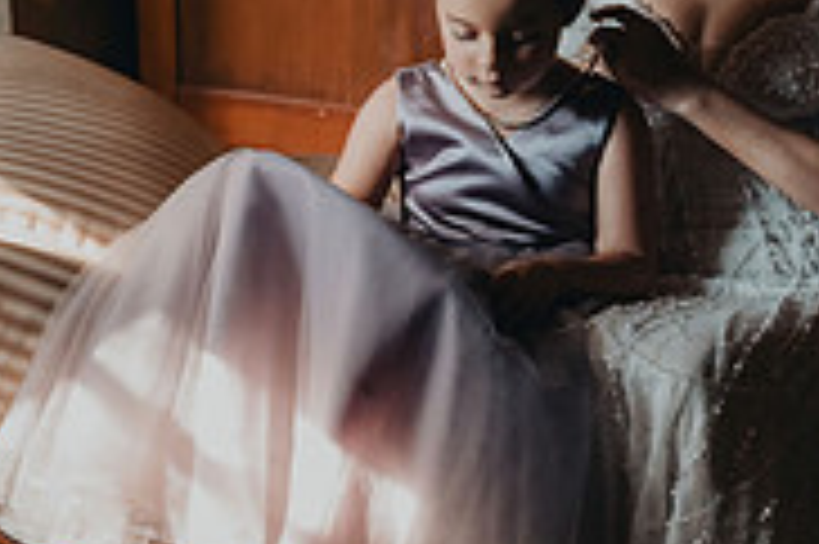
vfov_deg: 13.4
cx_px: 418
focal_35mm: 102
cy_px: 146
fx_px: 2318
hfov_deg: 20.0
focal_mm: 32
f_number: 2.8
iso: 1250
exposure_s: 1/640
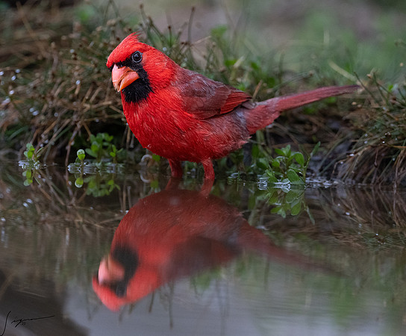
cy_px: 174
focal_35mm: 783
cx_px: 138
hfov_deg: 2.4
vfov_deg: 2.0
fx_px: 9531
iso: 2500
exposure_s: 1/500
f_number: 5.6
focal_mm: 500
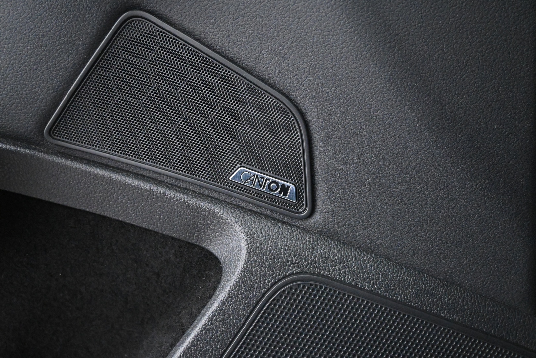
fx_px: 547
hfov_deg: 52.2
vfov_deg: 36.2
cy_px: 179
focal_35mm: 37
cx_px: 268
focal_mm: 24.5
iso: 8000
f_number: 4.2
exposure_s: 1/40
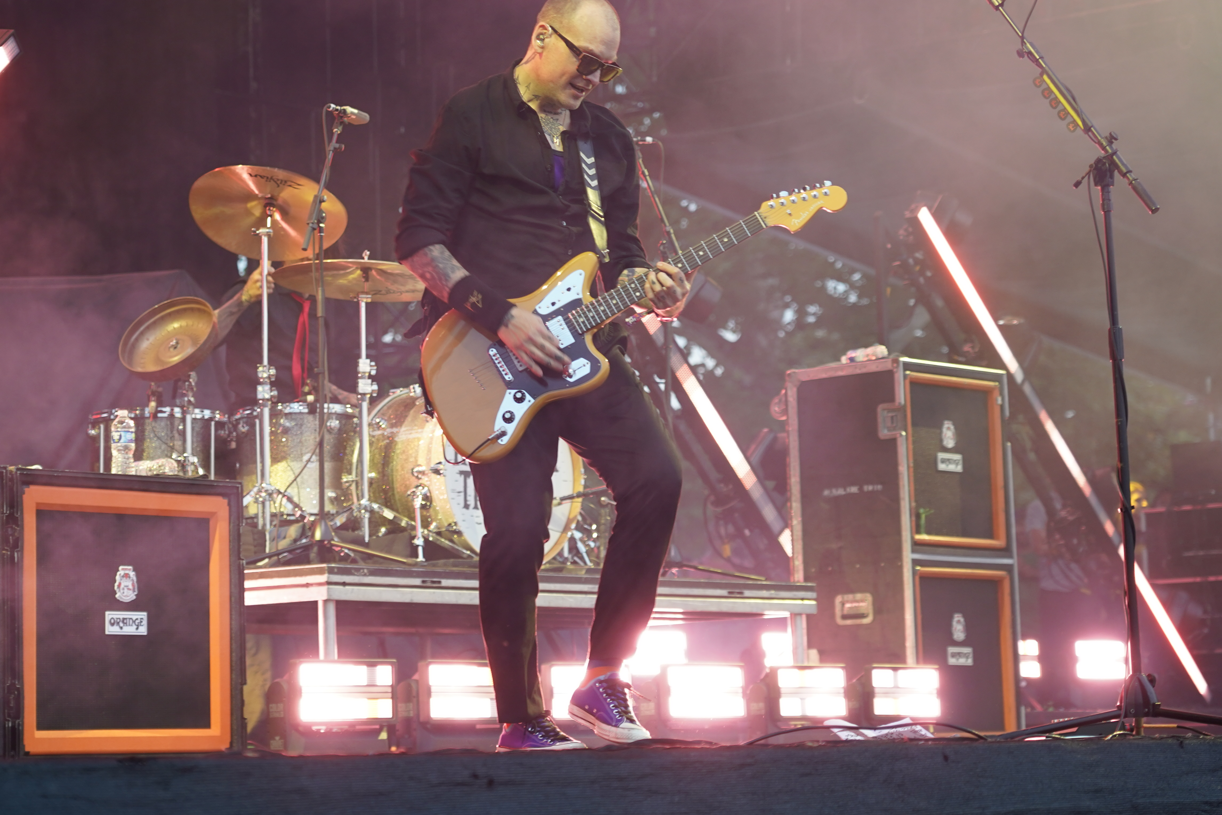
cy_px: 295
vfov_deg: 13.5
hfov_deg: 20.2
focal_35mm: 101
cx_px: 475
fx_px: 3428
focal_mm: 77
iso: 640
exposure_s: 1/160
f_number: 4
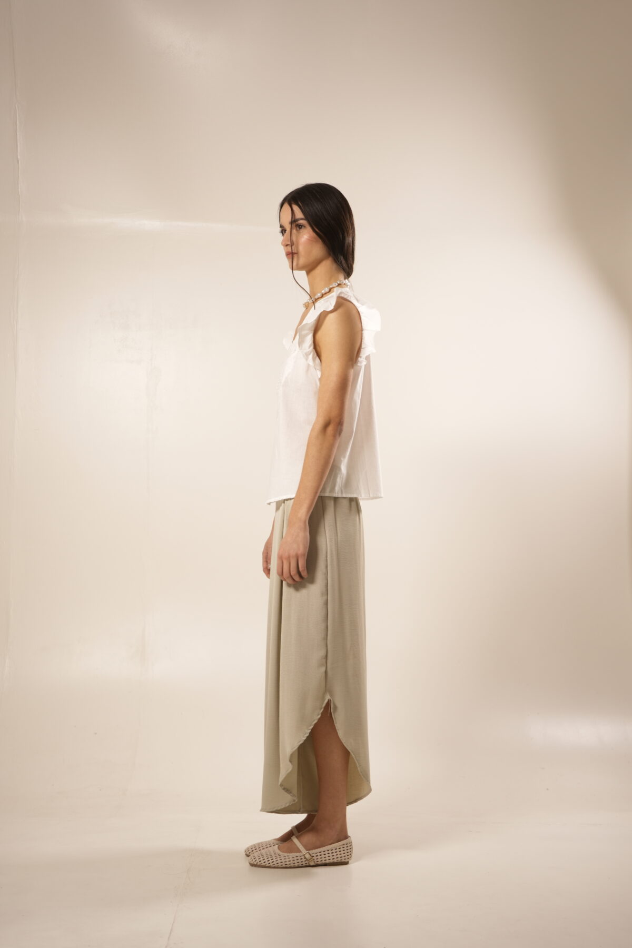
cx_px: 316
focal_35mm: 50
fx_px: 1317
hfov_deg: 27.0
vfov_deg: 39.6
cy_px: 474
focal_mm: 50
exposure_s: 1/60
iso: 400
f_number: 2.8
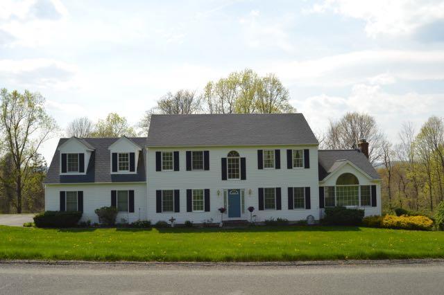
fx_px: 444
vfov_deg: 36.8
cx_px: 222
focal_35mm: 36
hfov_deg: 53.2
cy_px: 148
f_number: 10
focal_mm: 24
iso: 100
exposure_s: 1/200
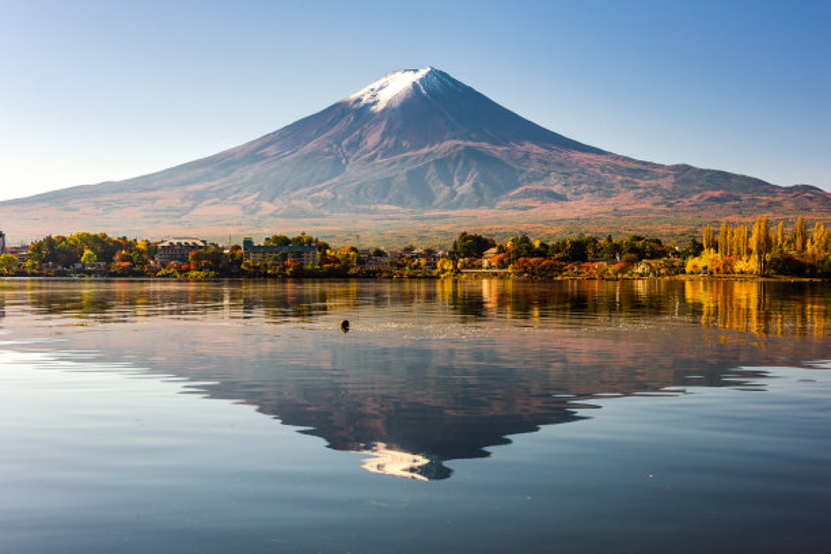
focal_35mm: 52
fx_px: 1200
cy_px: 277
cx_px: 416
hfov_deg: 38.2
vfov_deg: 26.0
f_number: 11
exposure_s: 1/15
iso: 64
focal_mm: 52
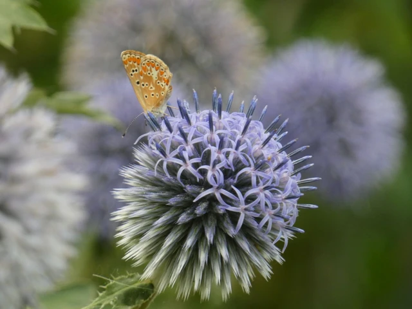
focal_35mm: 549
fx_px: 6534
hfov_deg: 3.6
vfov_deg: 2.7
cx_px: 206
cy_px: 154
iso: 400
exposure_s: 1/100
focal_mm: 98.3
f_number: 5.6
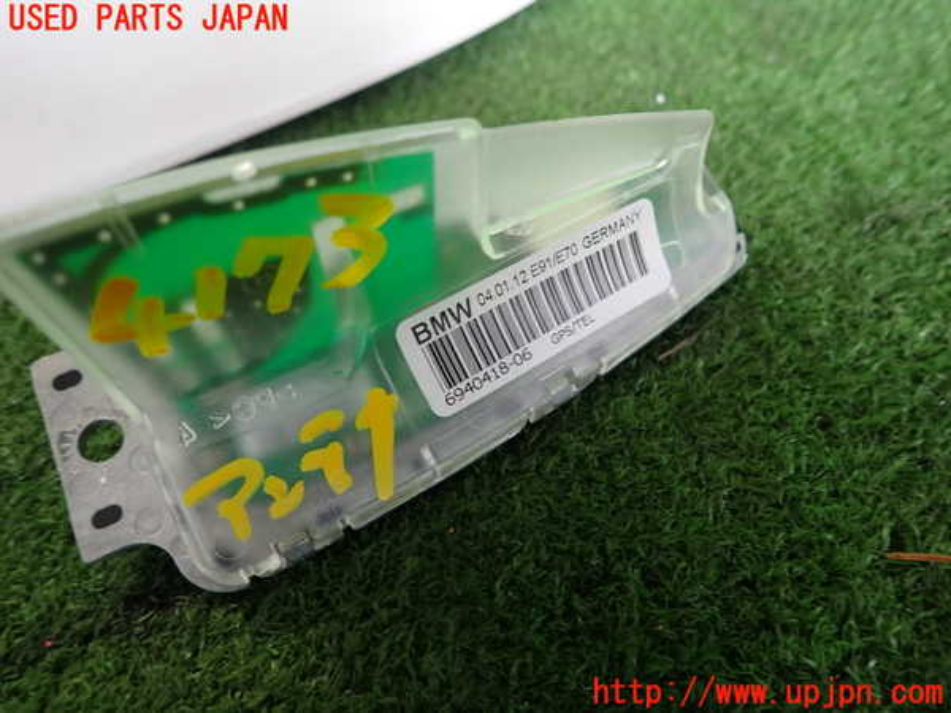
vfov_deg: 54.9
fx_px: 687
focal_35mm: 25
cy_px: 356
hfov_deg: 69.4
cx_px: 476
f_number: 2
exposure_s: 1/40
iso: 200
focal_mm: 4.5
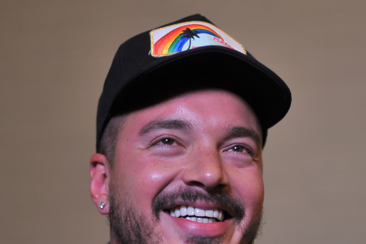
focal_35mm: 123
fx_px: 1250
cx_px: 274
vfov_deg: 11.1
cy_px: 191
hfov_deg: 16.6
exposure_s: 1/250
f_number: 1.4
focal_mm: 50
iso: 250
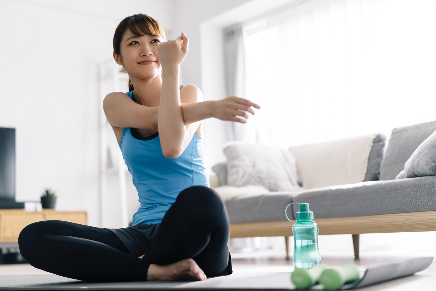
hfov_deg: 36.3
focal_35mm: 55
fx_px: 666
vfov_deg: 24.6
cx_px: 218
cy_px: 146
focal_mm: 55
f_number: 2
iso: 250
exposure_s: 1/125
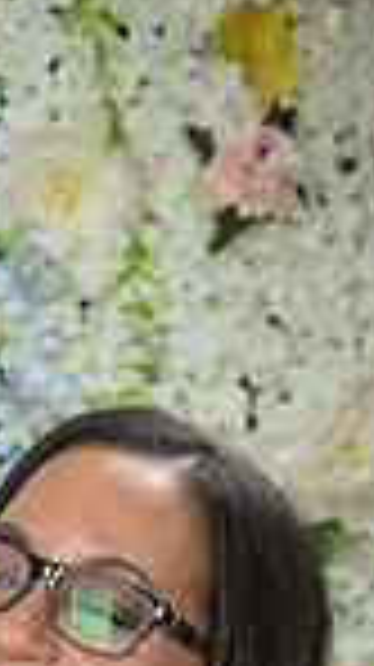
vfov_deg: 8.9
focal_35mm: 239
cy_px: 882
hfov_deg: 5.1
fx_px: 4223
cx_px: -36
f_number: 5
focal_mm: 75
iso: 1250
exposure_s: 1/125
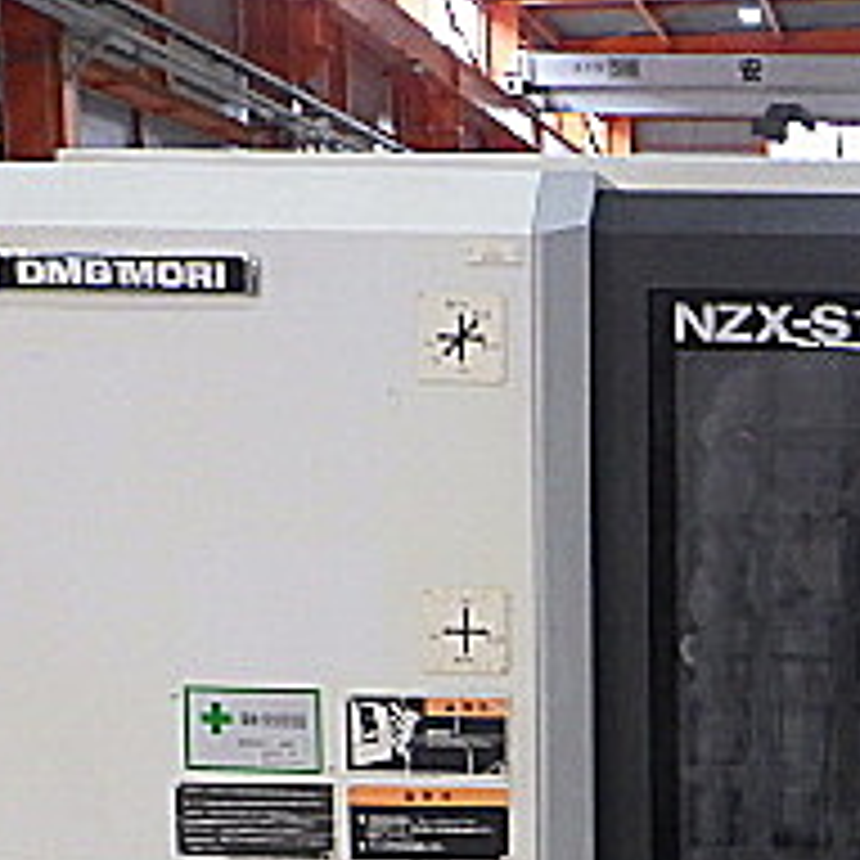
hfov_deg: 20.2
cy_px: 874
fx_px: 2333
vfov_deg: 20.2
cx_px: 887
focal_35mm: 83
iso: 500
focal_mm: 5
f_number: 3.5
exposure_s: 1/45
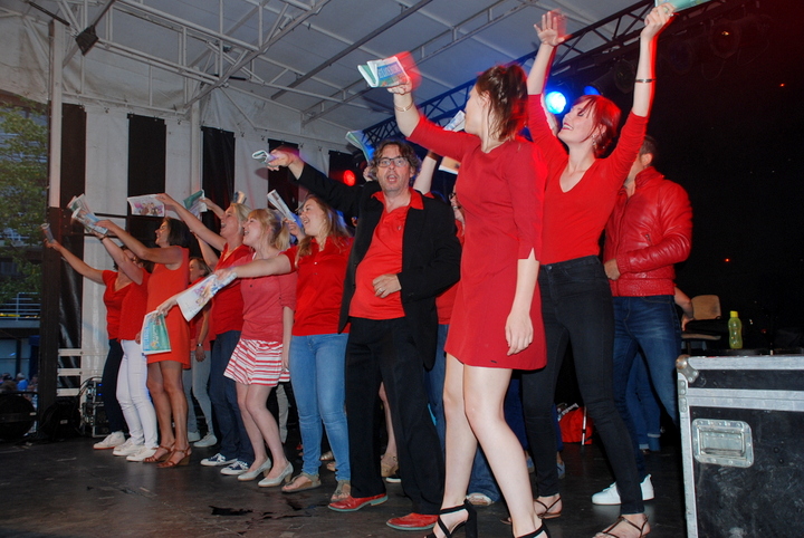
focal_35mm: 33
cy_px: 269
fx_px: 738
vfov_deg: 40.1
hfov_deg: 57.2
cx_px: 402
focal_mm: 22
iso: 320
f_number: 3.8
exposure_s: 1/60
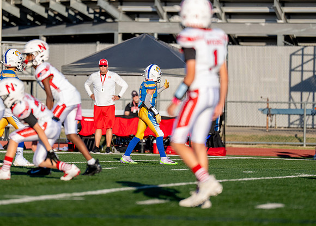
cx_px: 148
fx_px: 2677
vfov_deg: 4.8
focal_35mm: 298
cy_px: 101
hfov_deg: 6.8
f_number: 2.8
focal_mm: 200
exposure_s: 1/4000
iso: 200
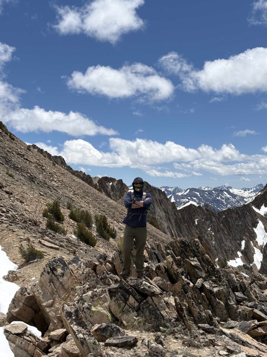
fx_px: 535
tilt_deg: +1.1
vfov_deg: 36.8
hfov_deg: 28.0
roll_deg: +1.4
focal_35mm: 52
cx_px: 134
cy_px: 178
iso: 25
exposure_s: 1/4630
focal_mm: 5.96
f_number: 1.6
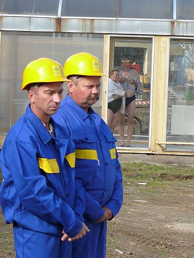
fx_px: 1008
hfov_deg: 11.0
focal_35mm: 135
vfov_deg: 14.6
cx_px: 97
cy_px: 129
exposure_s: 1/200
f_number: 5
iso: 100
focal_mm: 16.1
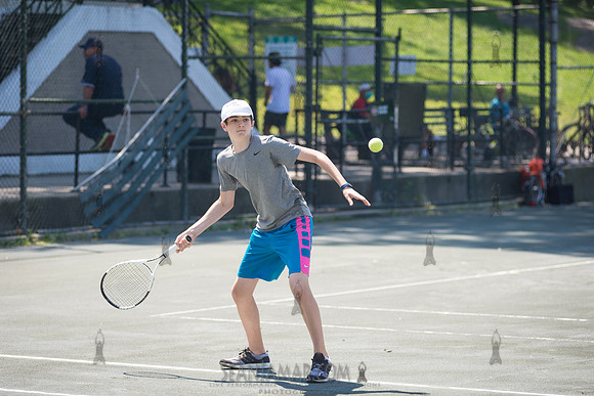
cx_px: 266
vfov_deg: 9.5
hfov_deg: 14.2
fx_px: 2390
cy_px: 172
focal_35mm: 145
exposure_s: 1/500
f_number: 4
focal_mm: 125
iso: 125
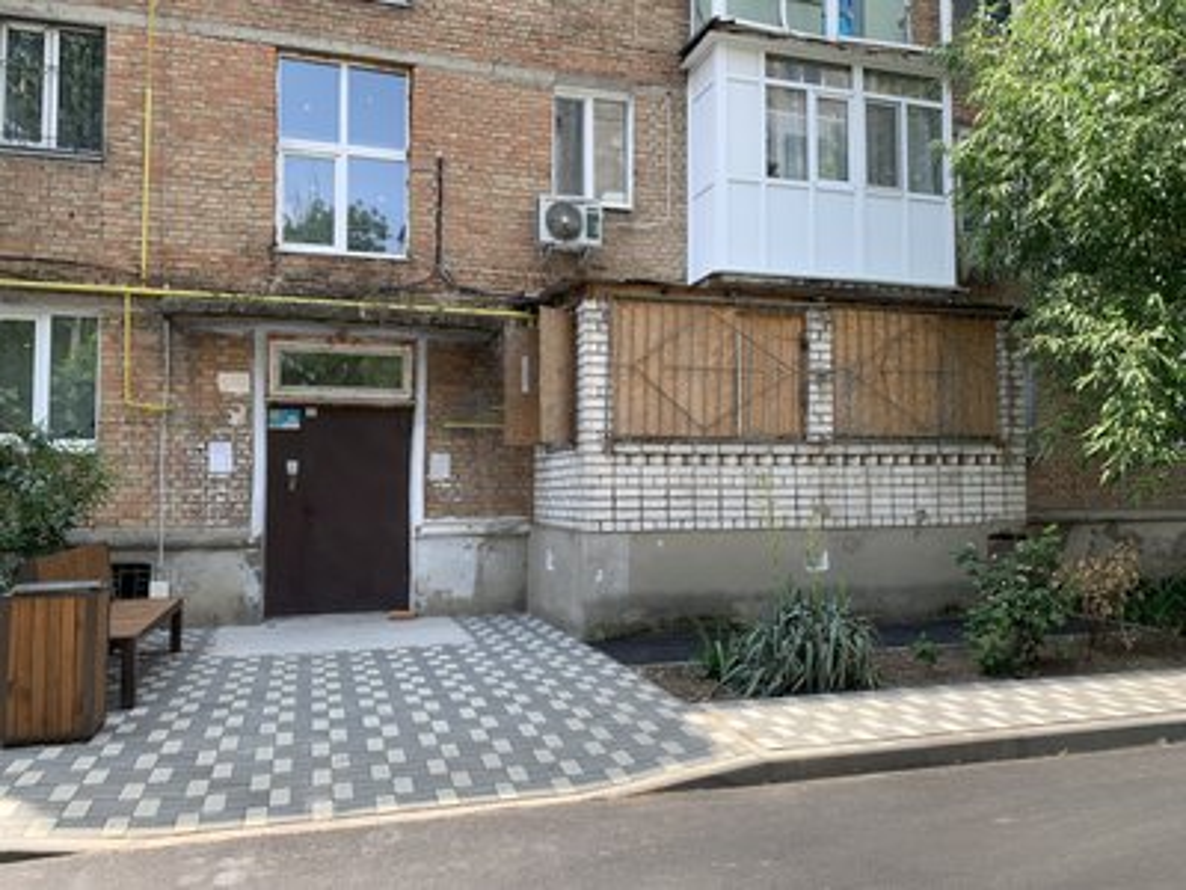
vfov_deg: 53.1
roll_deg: +0.9
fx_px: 891
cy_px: 445
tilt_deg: +2.8
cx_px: 593
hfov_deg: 67.3
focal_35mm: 26
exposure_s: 1/546
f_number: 1.8
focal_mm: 4.25
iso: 25
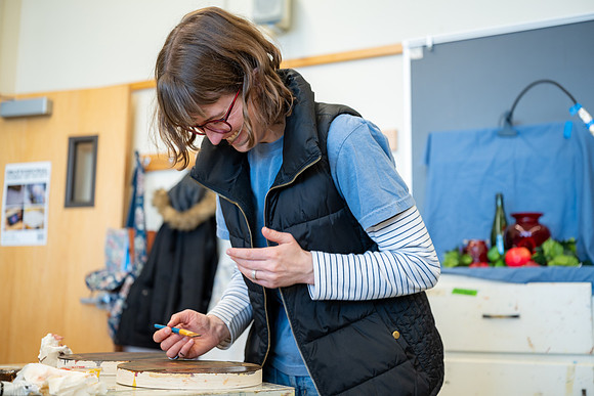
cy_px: 198
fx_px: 677
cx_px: 297
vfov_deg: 32.6
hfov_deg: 47.4
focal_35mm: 41
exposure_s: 1/100
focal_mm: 41
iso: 320
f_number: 2.8
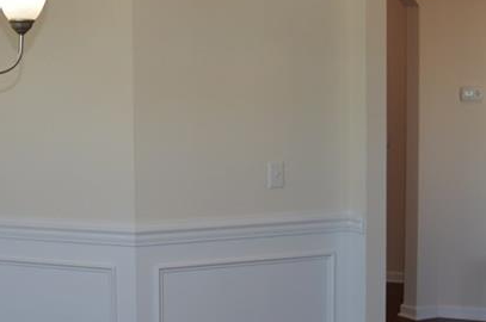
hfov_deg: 28.4
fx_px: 917
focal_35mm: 68
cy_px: 147
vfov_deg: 19.9
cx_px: 35
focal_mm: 18
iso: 320
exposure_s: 1/125
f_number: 4
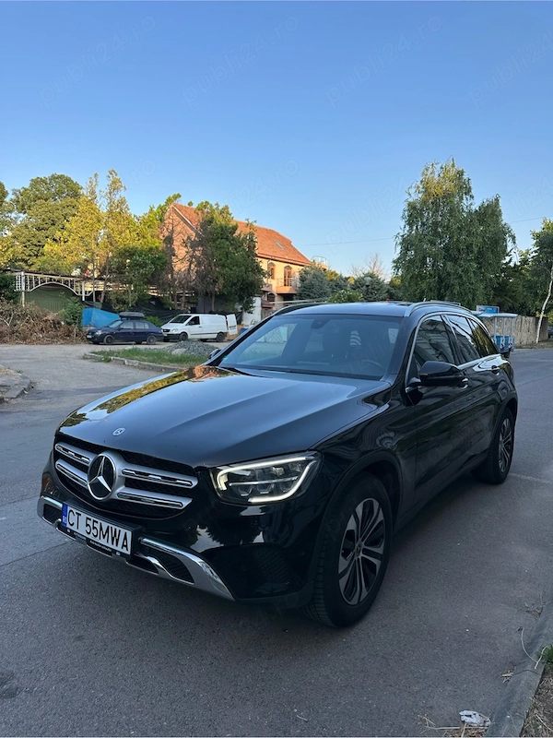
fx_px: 511
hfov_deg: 56.8
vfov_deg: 71.6
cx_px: 276
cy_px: 369
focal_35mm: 24
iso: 80
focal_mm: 6.86
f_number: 1.78
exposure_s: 1/1157
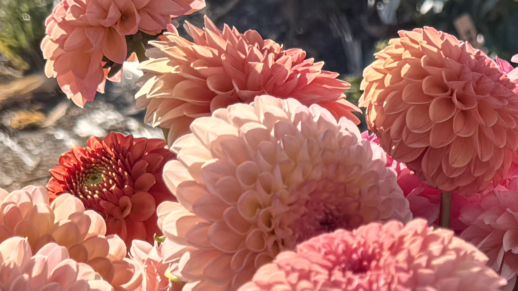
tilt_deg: -30.5
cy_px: 563
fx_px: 1621
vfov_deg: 9.6
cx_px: 559
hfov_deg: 17.6
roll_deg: +11.2
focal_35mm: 118
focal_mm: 6.76
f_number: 1.78
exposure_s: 1/980
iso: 80
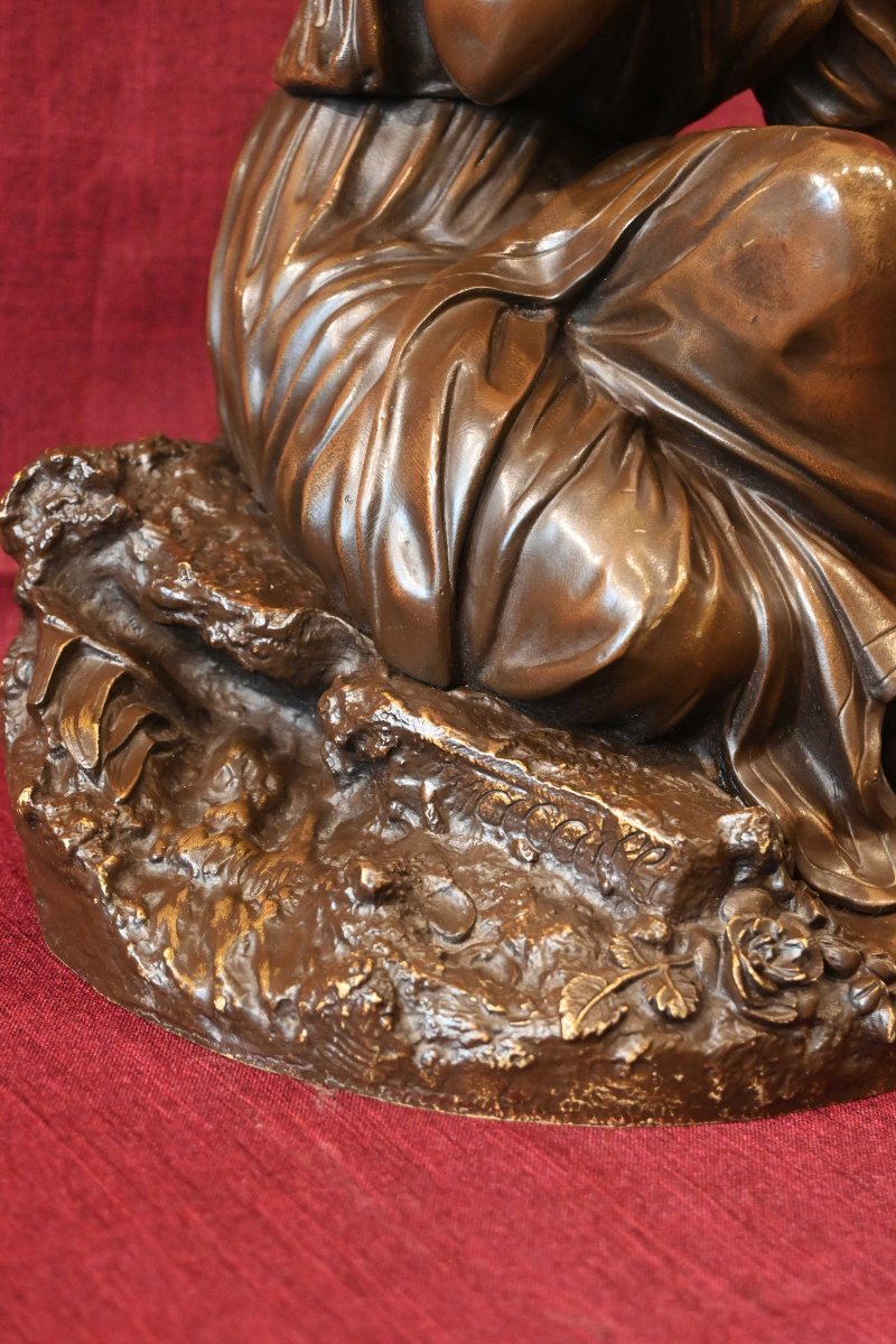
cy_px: 672
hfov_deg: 19.3
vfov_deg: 28.6
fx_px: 2632
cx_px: 448
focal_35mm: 70
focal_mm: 47
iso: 4000
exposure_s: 1/60
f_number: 6
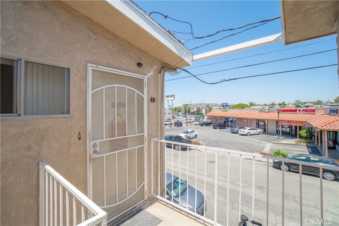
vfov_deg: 77.3
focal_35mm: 15
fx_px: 141
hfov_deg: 100.4
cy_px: 113
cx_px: 170
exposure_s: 1/250
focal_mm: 10
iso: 100
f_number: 7.1
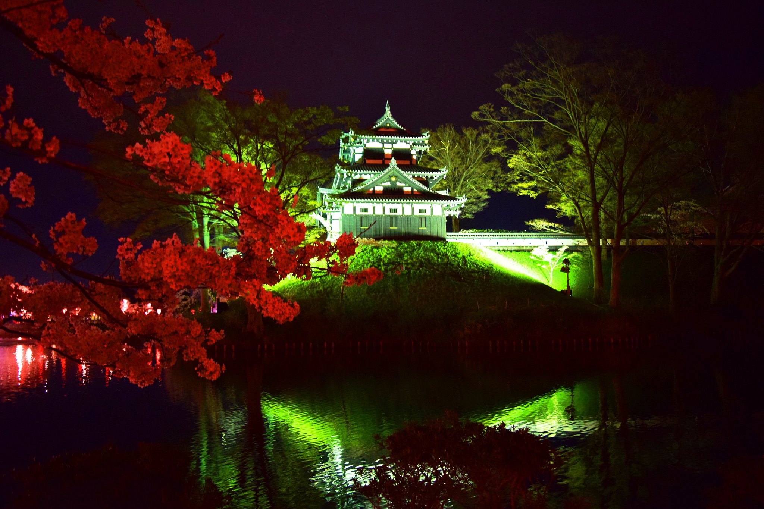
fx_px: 573
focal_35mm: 27
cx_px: 382
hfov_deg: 67.4
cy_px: 254
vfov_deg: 47.9
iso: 2500
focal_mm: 18
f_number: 3.5
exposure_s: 1/10
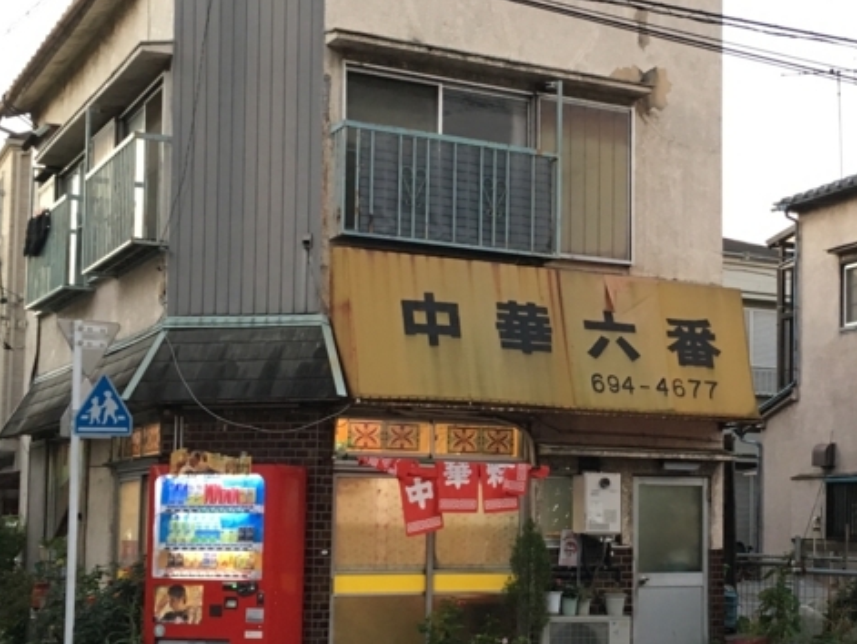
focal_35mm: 63
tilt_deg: +3.3
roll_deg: -0.1
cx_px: 657
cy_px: 397
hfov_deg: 30.1
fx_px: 1561
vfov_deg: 23.3
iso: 100
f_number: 2.2
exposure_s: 1/30
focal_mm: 4.15
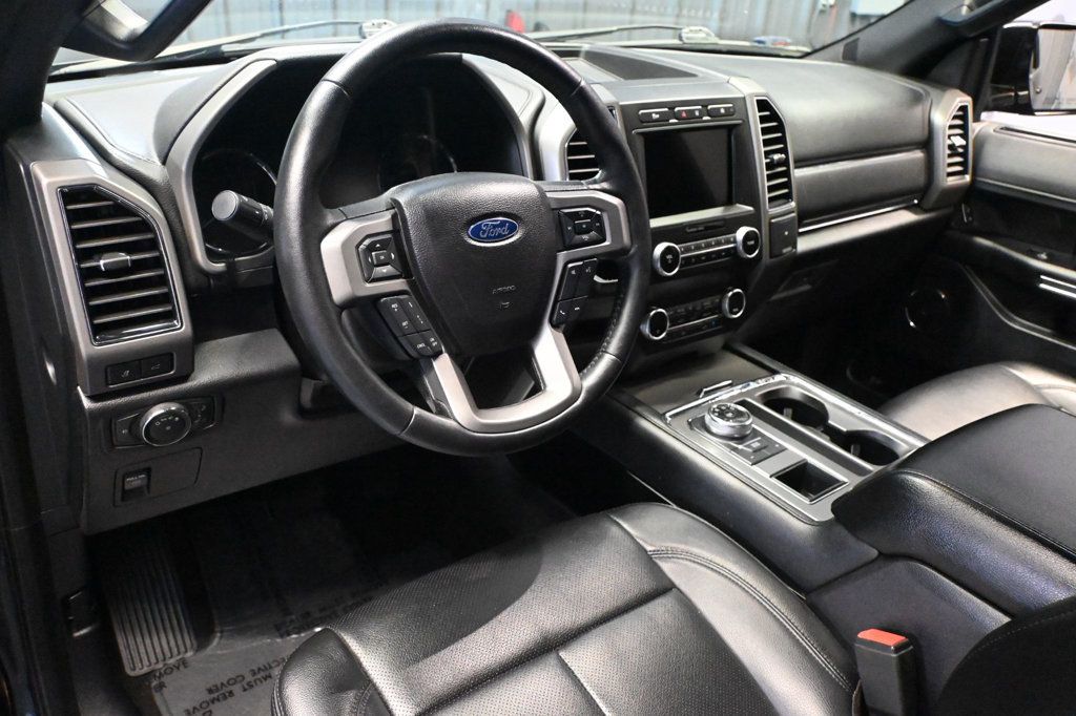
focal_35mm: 29
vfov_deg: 44.6
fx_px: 874
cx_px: 538
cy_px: 358
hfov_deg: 63.2
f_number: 3.8
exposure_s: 1/50
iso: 12800
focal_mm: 19.5
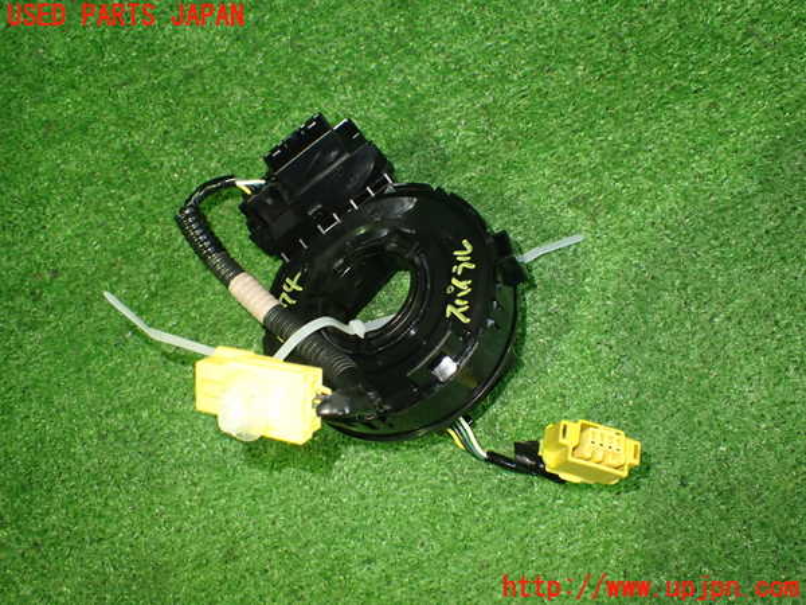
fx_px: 699
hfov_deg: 60.0
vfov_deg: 46.8
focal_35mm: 30
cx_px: 403
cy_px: 302
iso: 800
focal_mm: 5.4
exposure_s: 1/40
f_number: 2.3
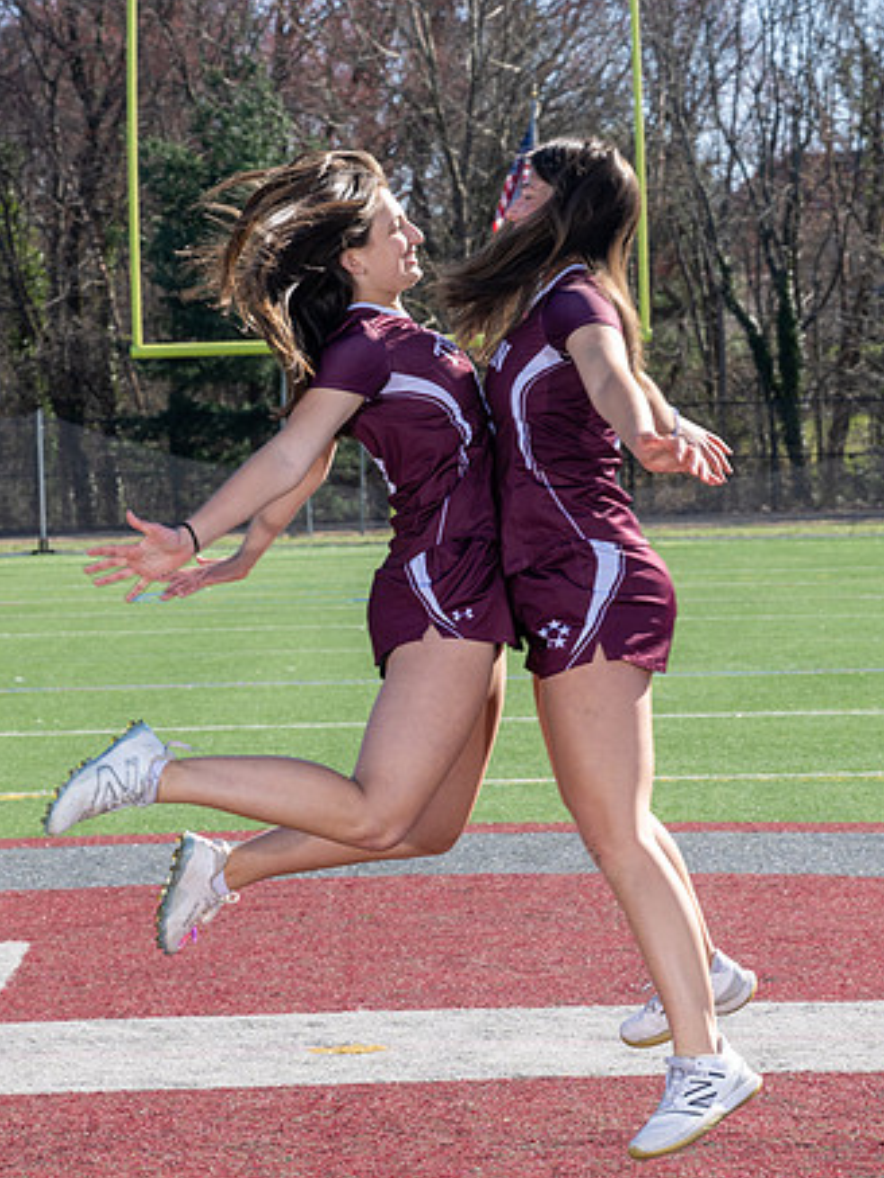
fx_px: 4594
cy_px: 499
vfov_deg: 14.6
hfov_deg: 11.0
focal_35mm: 135
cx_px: 317
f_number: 8
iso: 100
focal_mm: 70
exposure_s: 1/160
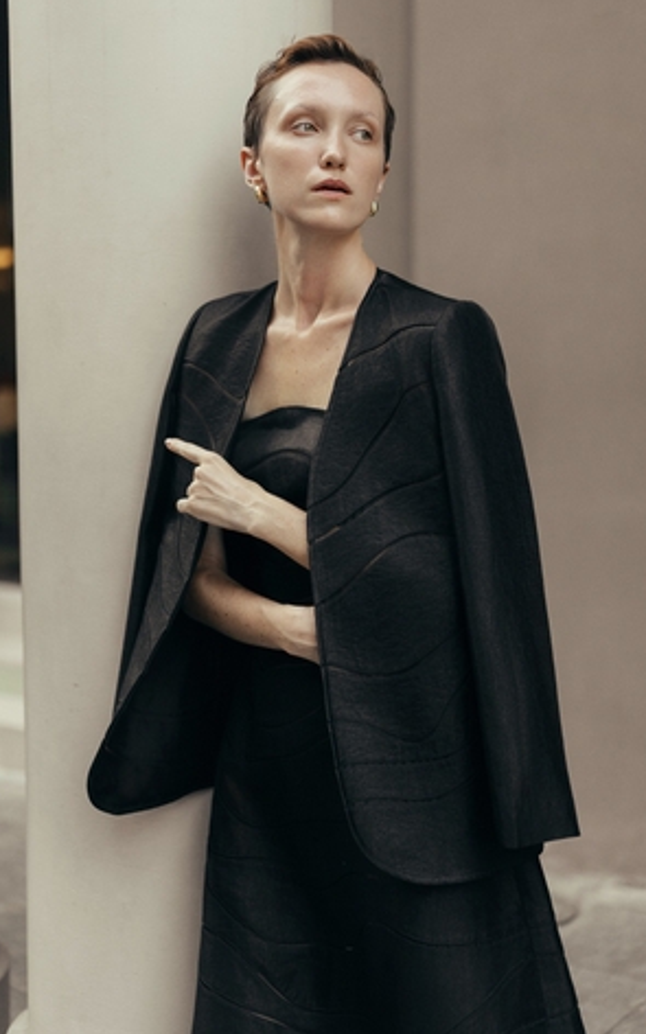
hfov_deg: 22.7
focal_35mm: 57
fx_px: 1606
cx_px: 324
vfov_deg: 35.7
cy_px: 517
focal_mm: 55
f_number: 2
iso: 640
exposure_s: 1/1000
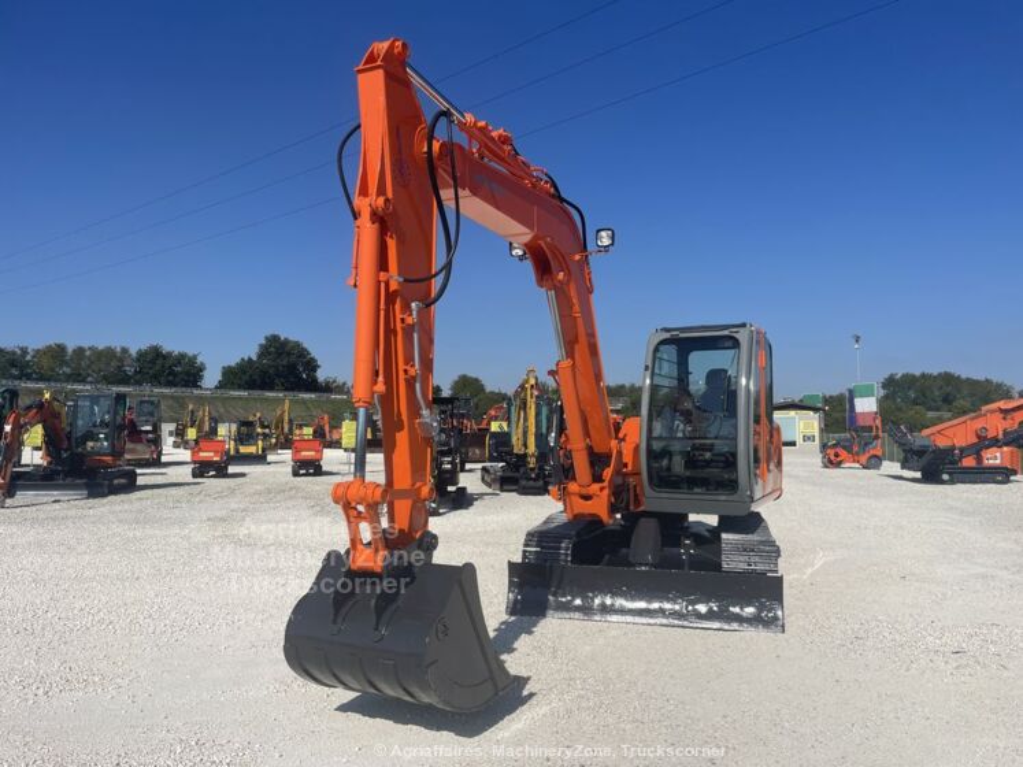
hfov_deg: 67.3
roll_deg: -0.3
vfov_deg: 53.1
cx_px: 512
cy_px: 384
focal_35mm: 26
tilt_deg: +3.3
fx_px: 768
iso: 32
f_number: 1.6
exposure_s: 1/6494
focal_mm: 4.2
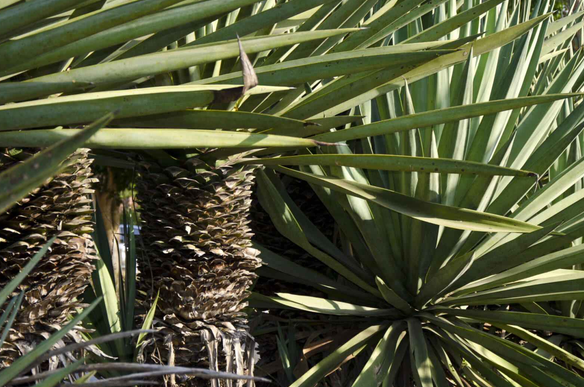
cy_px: 166
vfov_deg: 9.0
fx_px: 2461
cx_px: 377
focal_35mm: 152
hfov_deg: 13.5
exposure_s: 1/250
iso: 160
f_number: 5.3
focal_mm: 62
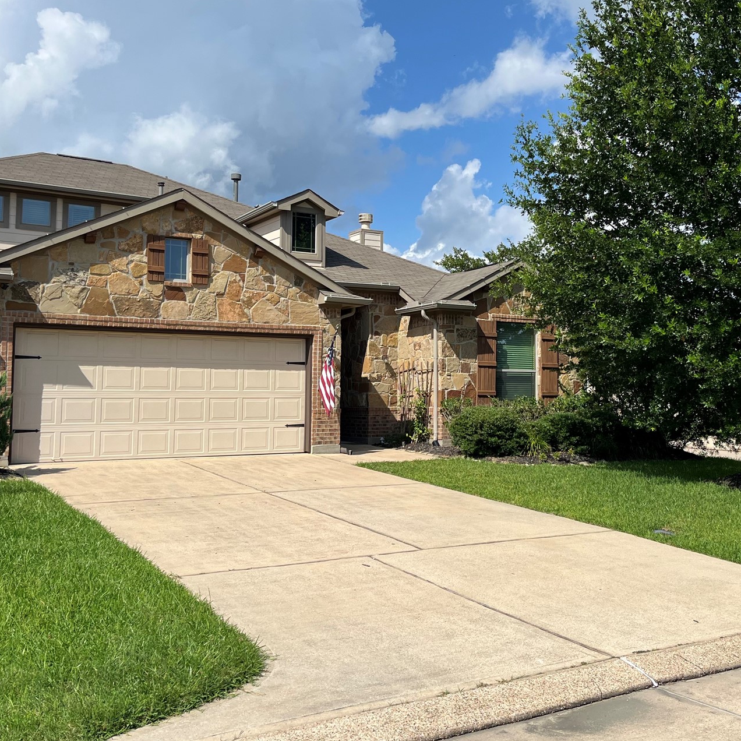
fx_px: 896
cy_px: 324
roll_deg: -0.6
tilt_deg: +5.3
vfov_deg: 44.8
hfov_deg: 44.5
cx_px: 470
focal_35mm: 37
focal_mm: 5.1
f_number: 1.6
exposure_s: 1/4484
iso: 50
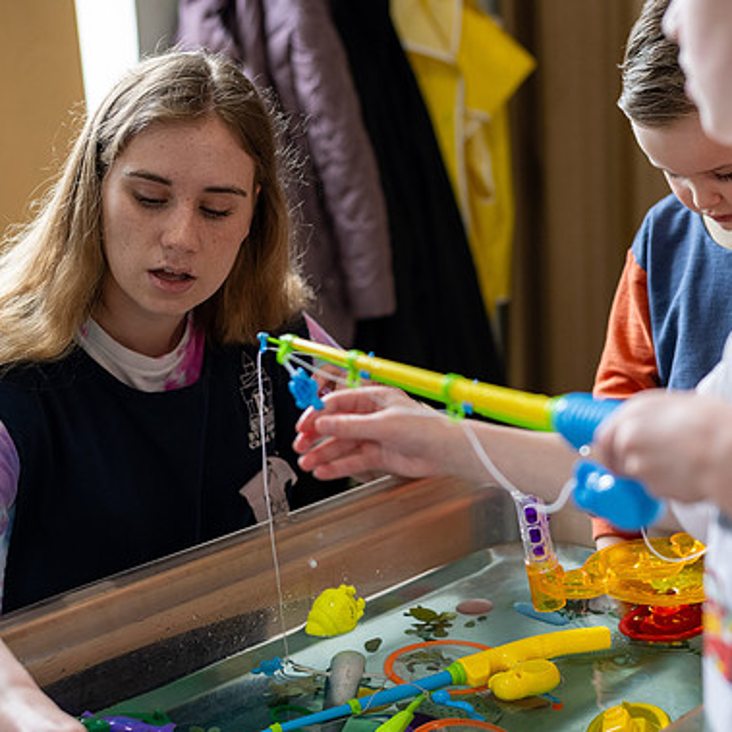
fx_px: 1555
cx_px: 450
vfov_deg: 26.5
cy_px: 370
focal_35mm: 65
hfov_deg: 26.4
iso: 1000
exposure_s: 1/500
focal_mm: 50
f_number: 2.8
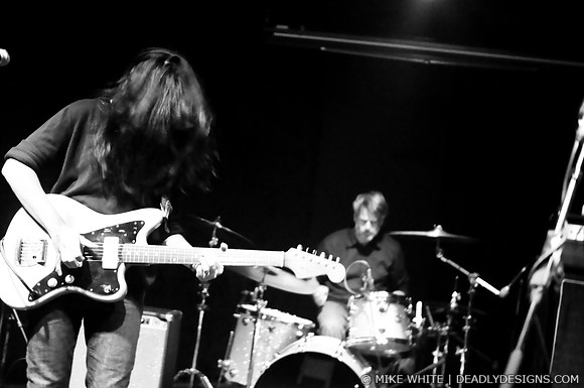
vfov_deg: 29.8
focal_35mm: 45
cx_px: 292
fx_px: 729
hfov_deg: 43.7
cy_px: 194
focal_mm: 30
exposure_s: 1/60
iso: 1000
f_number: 1.8
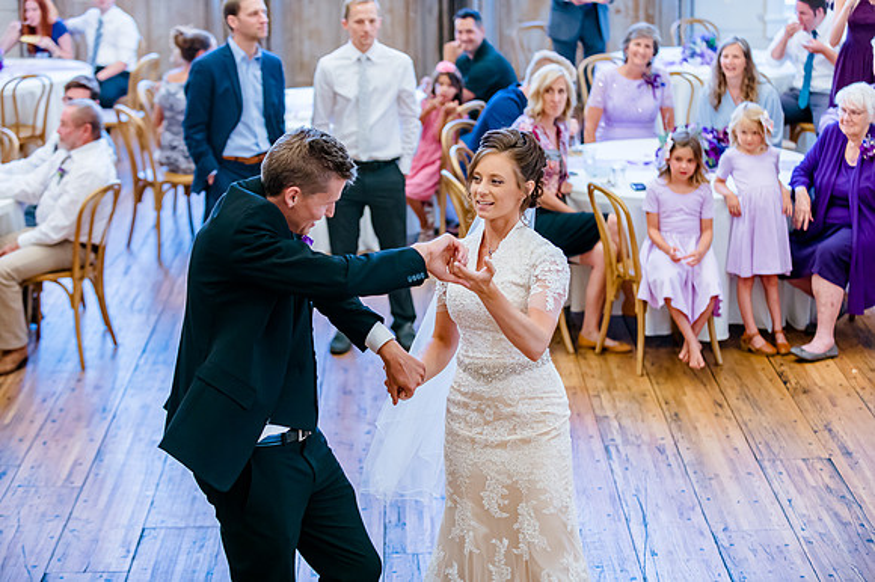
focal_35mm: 79
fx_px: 1930
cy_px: 291
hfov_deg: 25.5
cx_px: 433
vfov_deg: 17.2
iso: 2000
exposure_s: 1/500
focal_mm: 78
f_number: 2.8
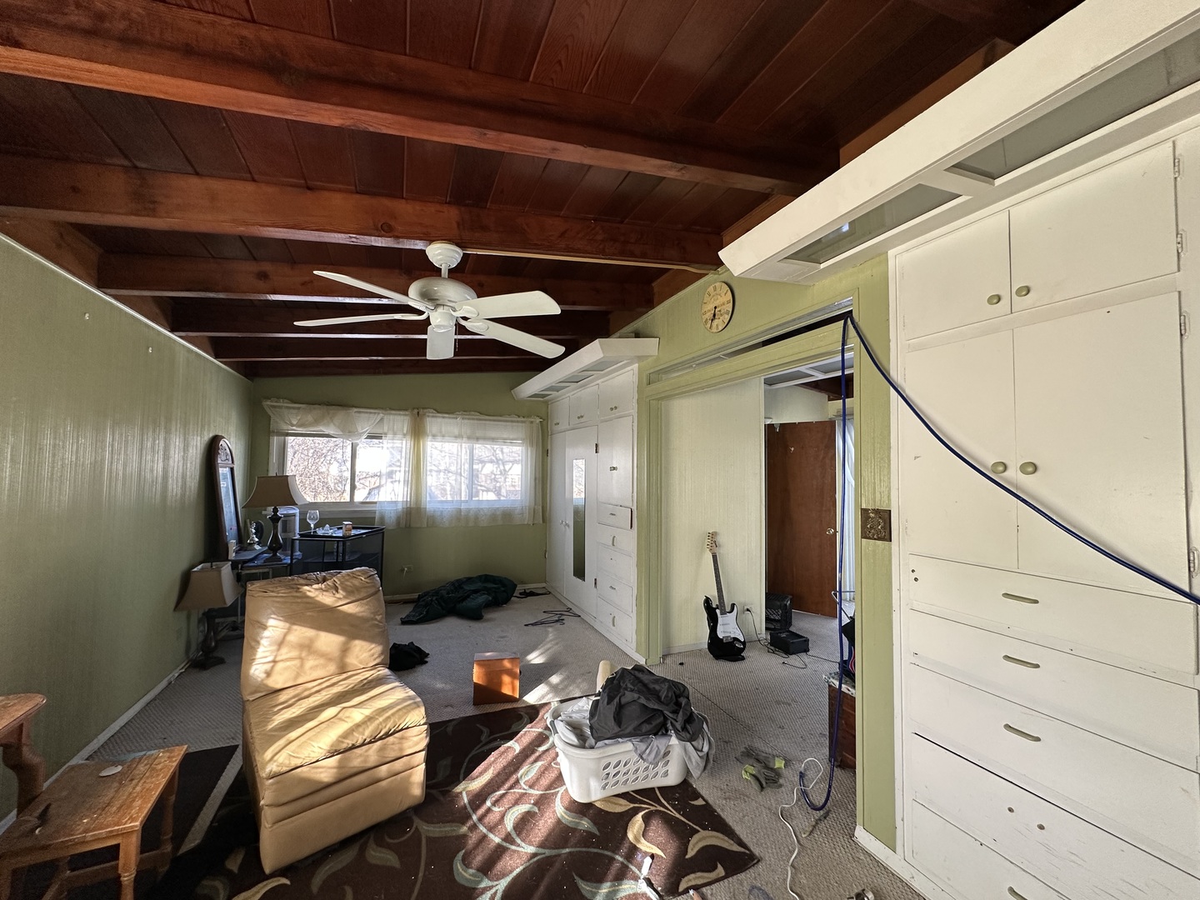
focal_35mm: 14
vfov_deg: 85.7
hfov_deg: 102.1
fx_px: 485
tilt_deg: +2.7
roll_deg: -0.3
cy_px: 450
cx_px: 600
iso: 160
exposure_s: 1/99
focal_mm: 2.22
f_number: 2.2
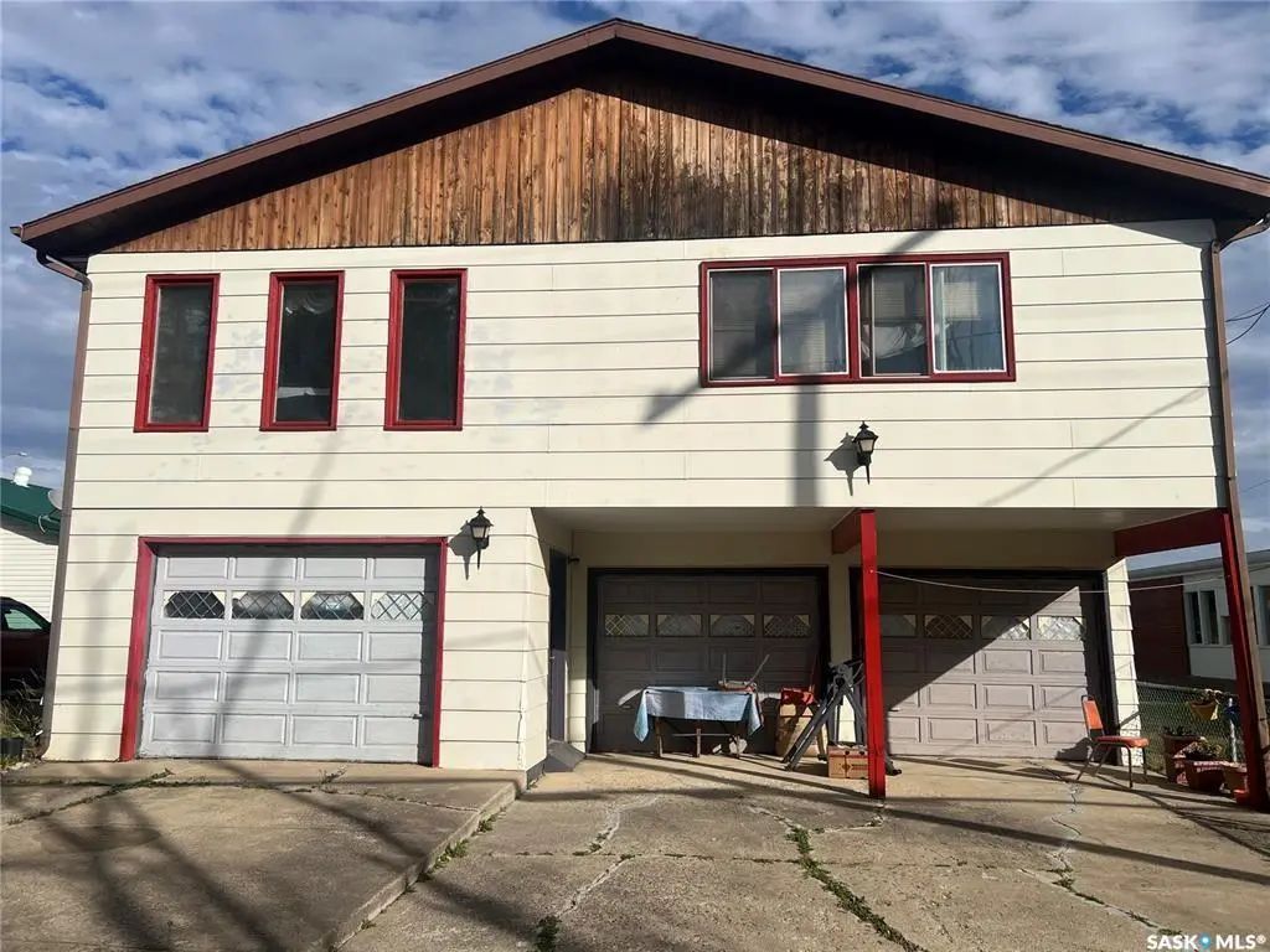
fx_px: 954
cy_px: 476
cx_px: 635
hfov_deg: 67.3
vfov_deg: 53.1
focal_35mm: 26
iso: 50
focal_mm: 5.7
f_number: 1.5
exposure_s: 1/9434
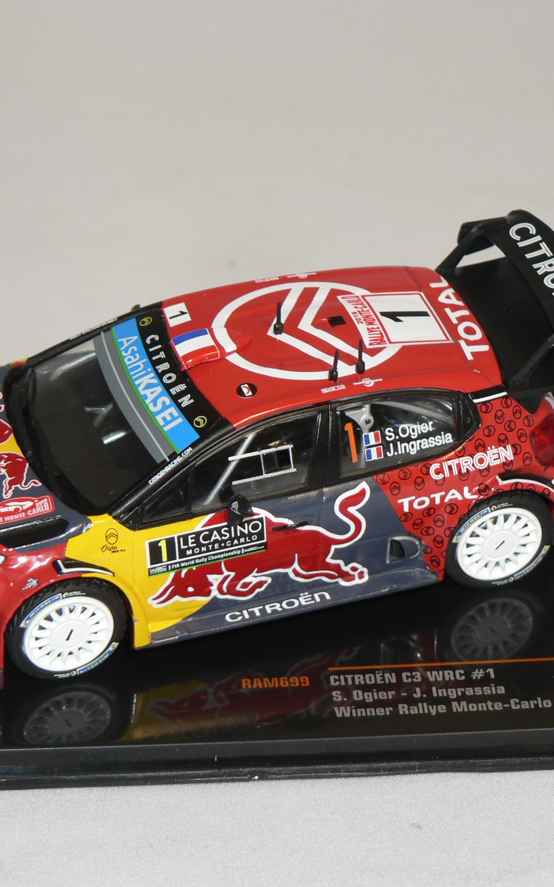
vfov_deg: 12.6
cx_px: 236
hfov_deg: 7.9
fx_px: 4012
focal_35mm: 166
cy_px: 445
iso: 80
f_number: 3.2
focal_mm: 19.5
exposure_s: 1/60
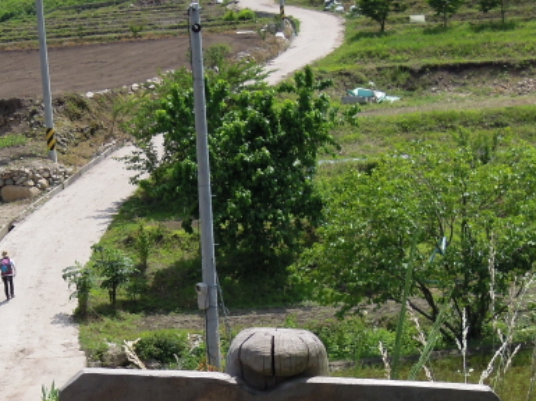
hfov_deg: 18.7
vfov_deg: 14.0
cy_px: 373
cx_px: 110
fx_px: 1609
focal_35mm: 104
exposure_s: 1/1250
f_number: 3.7
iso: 160
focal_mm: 9
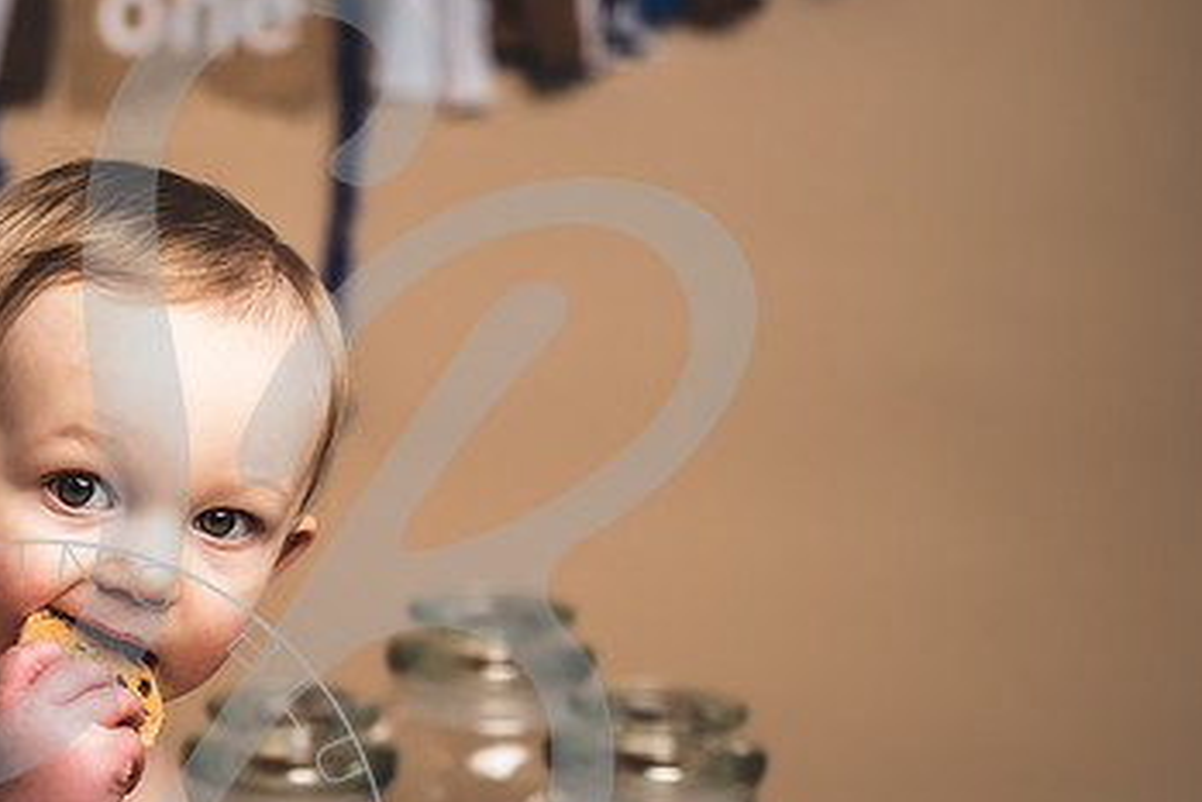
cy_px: 540
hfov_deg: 21.8
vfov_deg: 15.0
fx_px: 3039
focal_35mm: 91
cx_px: 114
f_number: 2.8
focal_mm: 50
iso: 200
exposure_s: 1/125
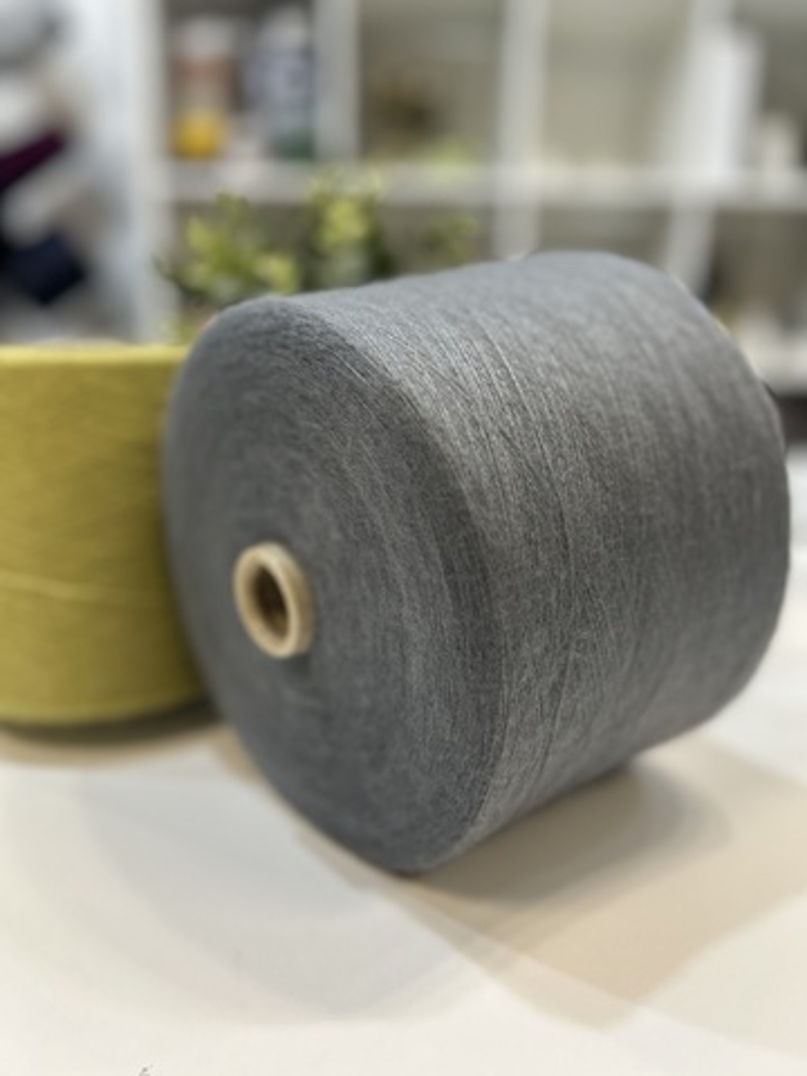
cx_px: 404
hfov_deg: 53.1
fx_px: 808
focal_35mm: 26
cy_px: 538
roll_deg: -1.1
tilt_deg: -14.3
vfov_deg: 67.3
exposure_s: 1/100
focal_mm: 5.7
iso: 100
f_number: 1.5
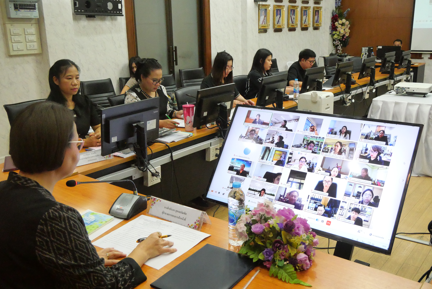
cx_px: 216
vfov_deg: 37.9
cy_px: 144
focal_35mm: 35
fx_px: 420
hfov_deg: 54.4
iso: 6400
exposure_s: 1/160
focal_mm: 17
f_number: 5.6
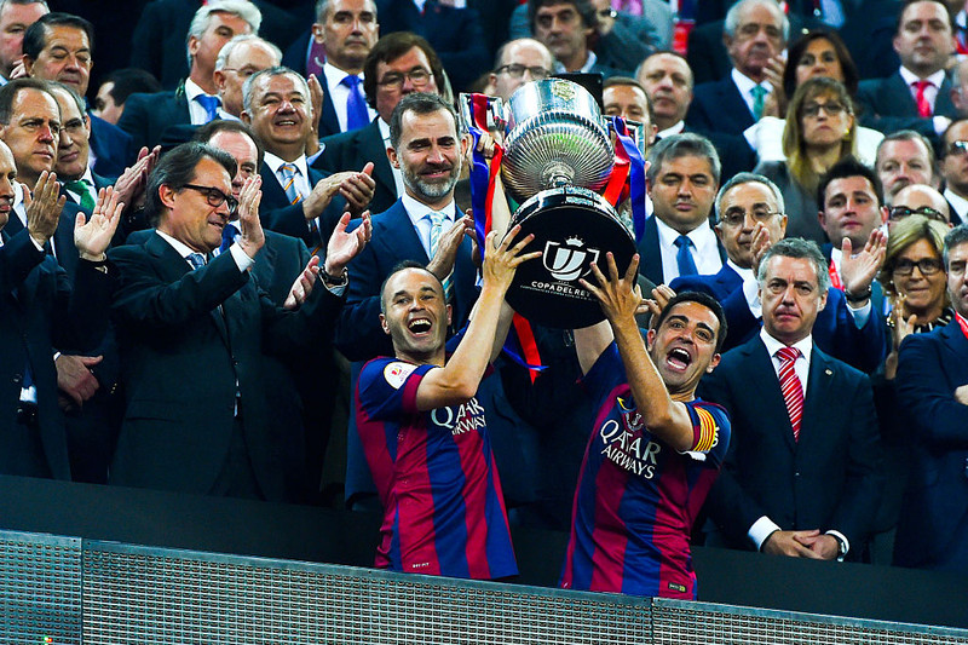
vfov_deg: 6.9
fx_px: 5376
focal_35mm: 200
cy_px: 322
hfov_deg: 10.3
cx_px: 484
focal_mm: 200
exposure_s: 1/640
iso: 2500
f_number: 3.5
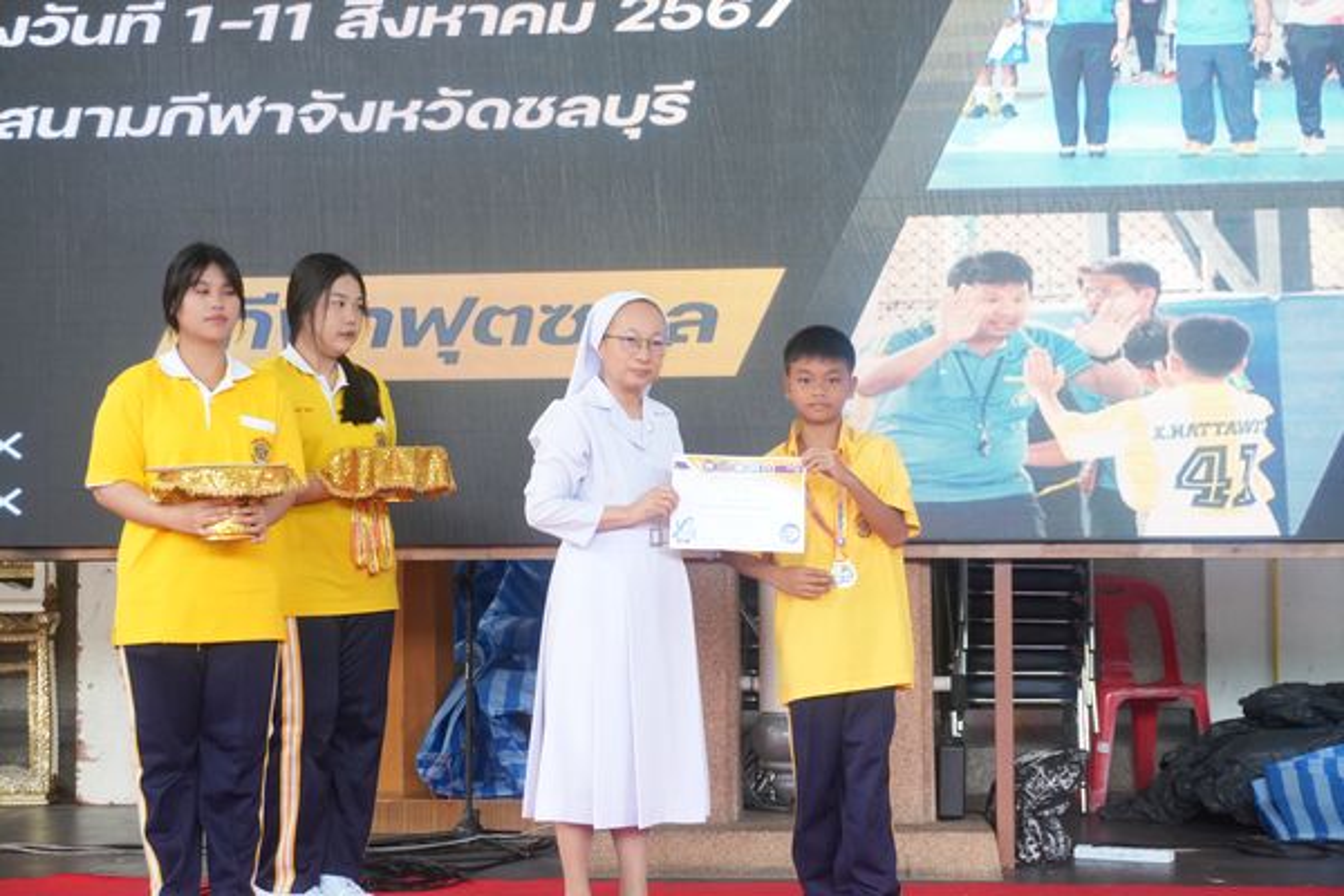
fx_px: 2128
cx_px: 672
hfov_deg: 35.1
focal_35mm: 57
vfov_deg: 23.8
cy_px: 448
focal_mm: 38
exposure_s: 1/100
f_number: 5.6
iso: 1600
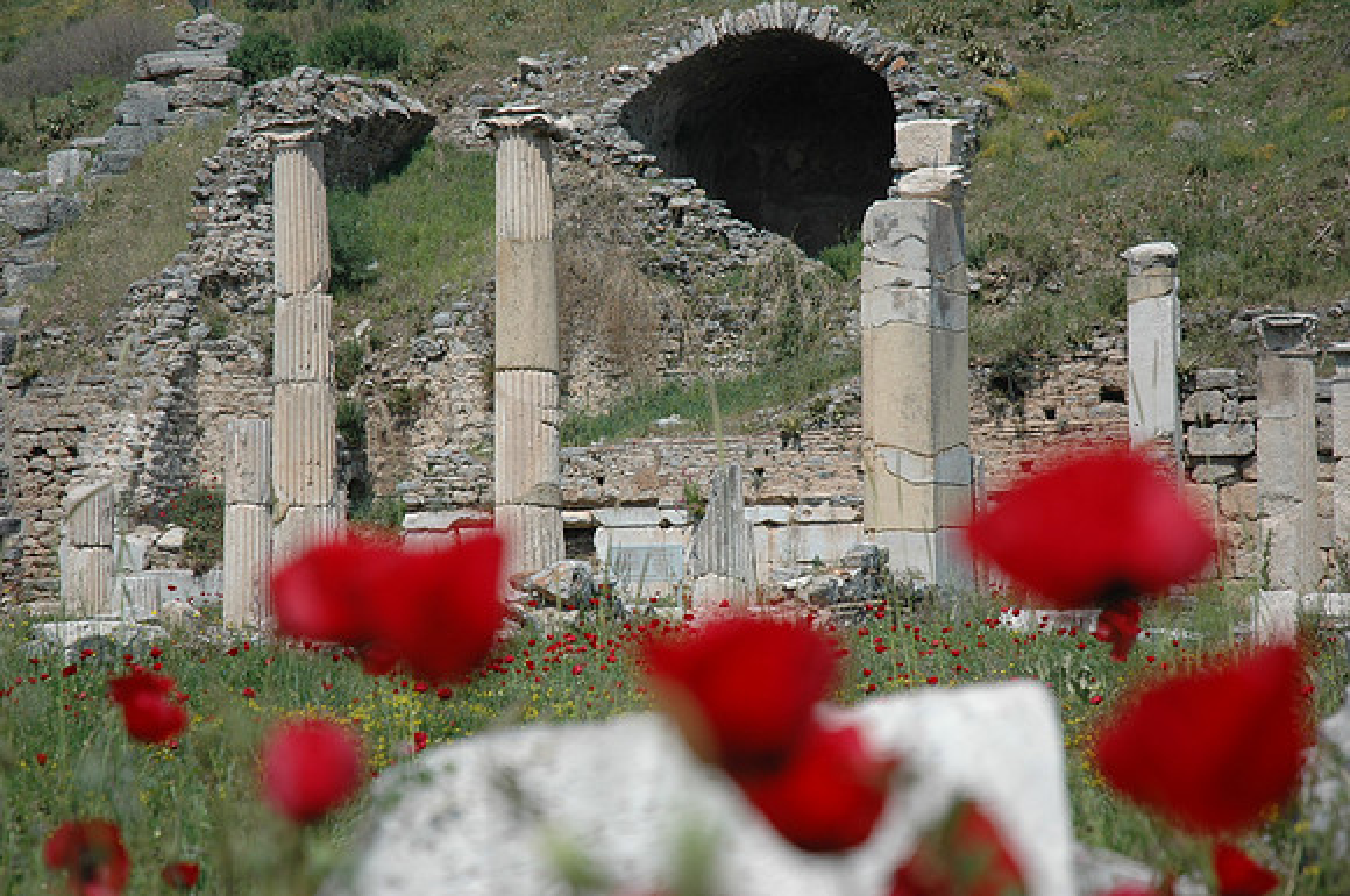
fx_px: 3483
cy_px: 448
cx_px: 675
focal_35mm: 93
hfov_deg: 21.9
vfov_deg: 14.7
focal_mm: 62
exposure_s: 1/1600
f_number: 4.5
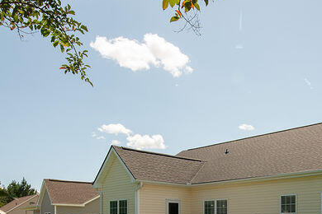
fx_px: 376
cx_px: 225
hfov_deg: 45.4
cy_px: 229
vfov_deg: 29.1
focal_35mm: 42
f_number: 7.1
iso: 320
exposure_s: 1/1000
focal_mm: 16
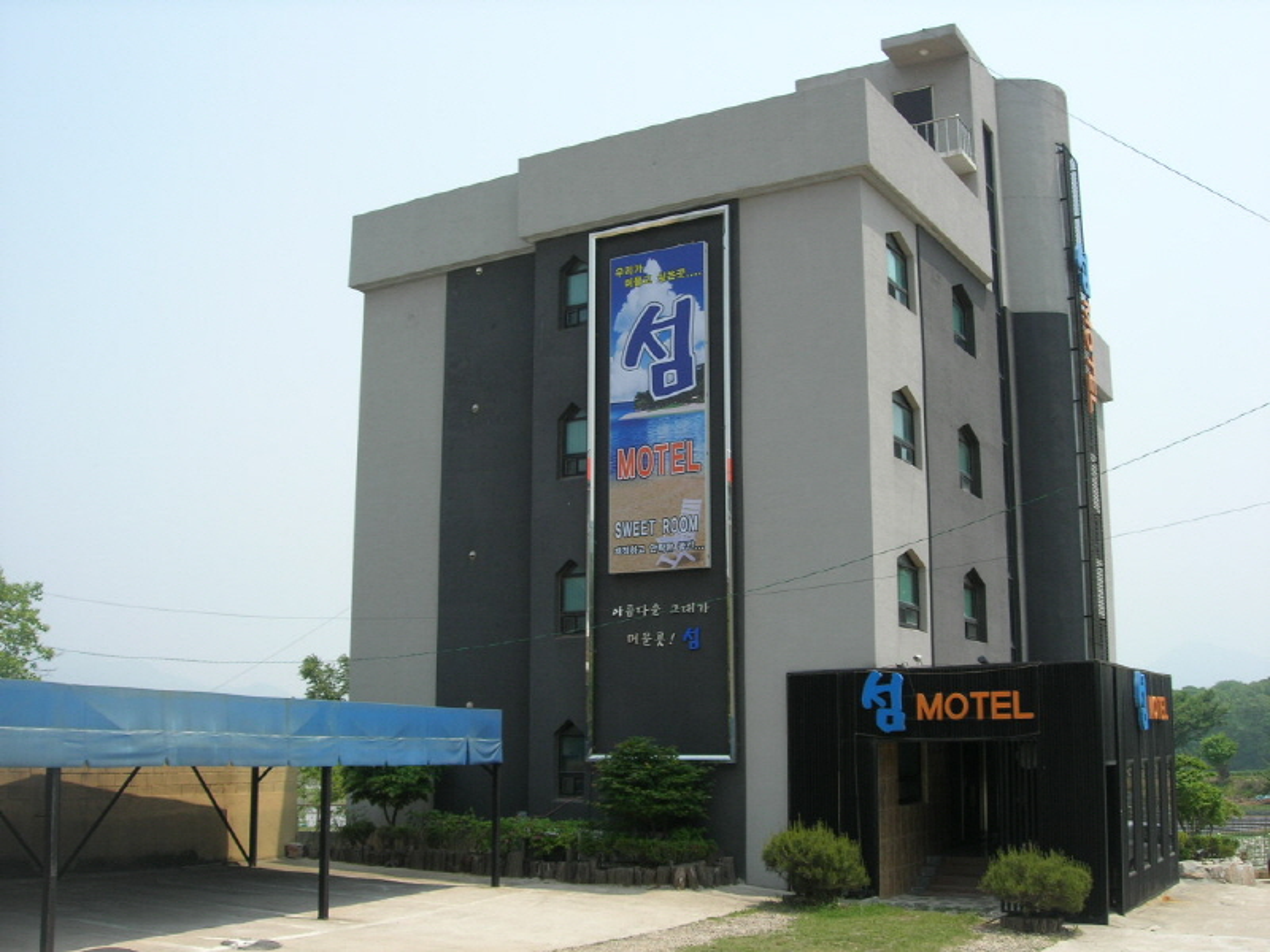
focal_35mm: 38
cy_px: 476
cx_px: 635
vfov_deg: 37.7
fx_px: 1394
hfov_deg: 49.0
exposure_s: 1/490
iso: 64
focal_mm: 7.8
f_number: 4.8
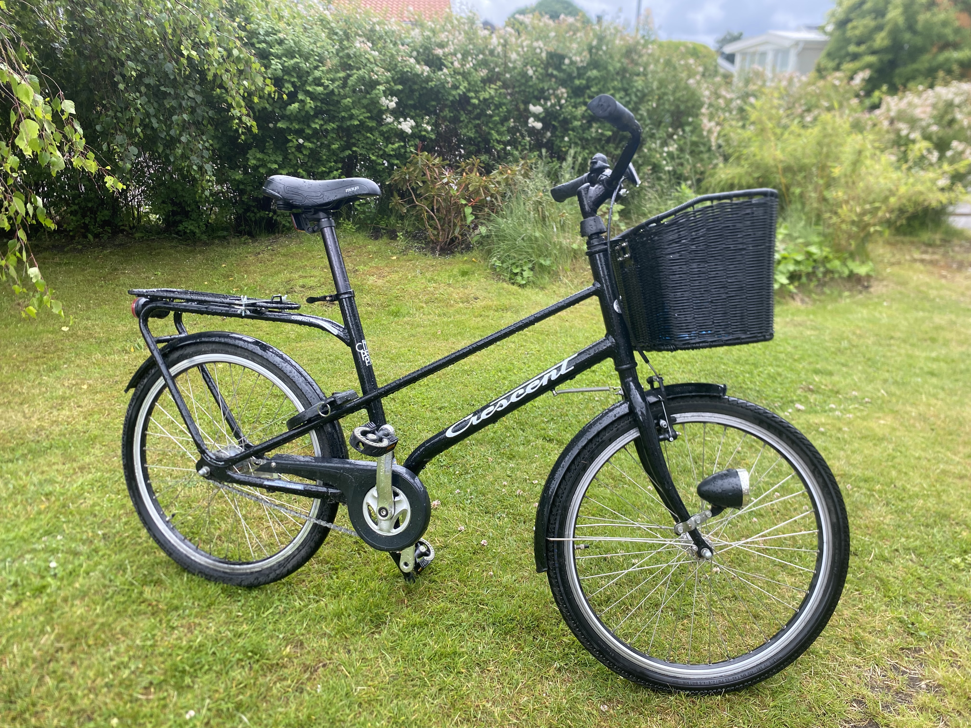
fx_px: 729
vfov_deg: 53.1
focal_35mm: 26
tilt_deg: -20.2
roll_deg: -1.4
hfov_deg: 67.3
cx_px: 486
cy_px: 364
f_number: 1.8
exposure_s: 1/379
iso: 32
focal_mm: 4.25
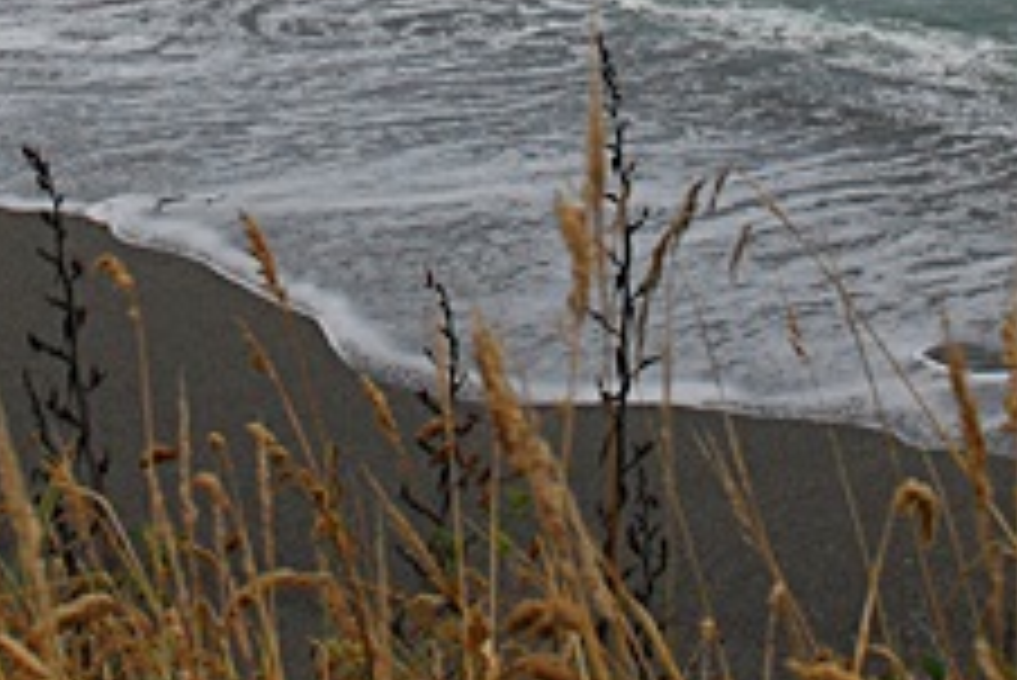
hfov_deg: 17.5
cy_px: -234
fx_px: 3307
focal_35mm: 117
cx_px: 364
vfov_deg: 11.4
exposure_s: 1/2000
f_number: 5.6
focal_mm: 22
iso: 400
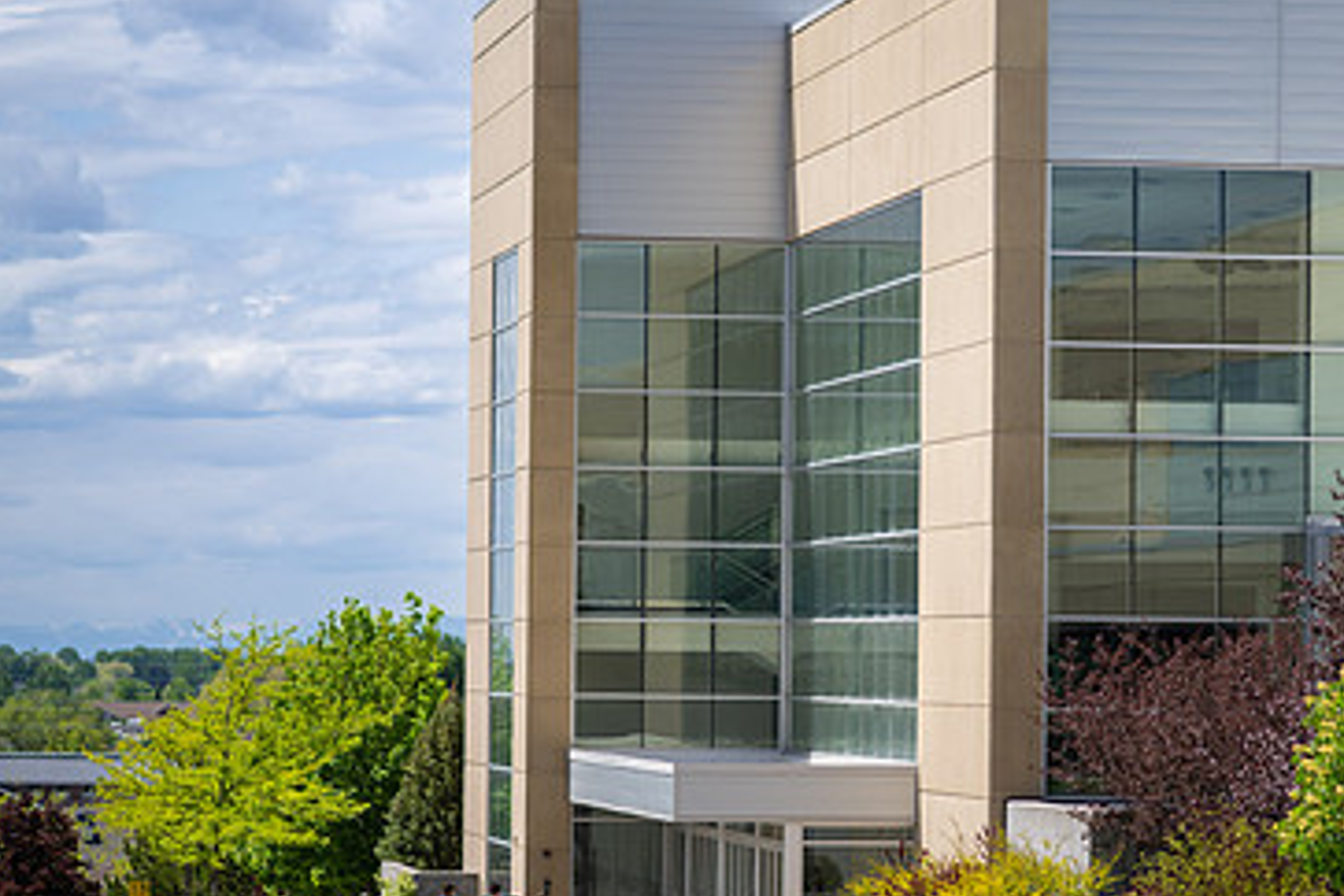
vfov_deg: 8.2
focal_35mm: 168
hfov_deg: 12.2
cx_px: 911
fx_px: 6272
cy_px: 413
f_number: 1.4
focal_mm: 105
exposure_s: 1/10000
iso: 100
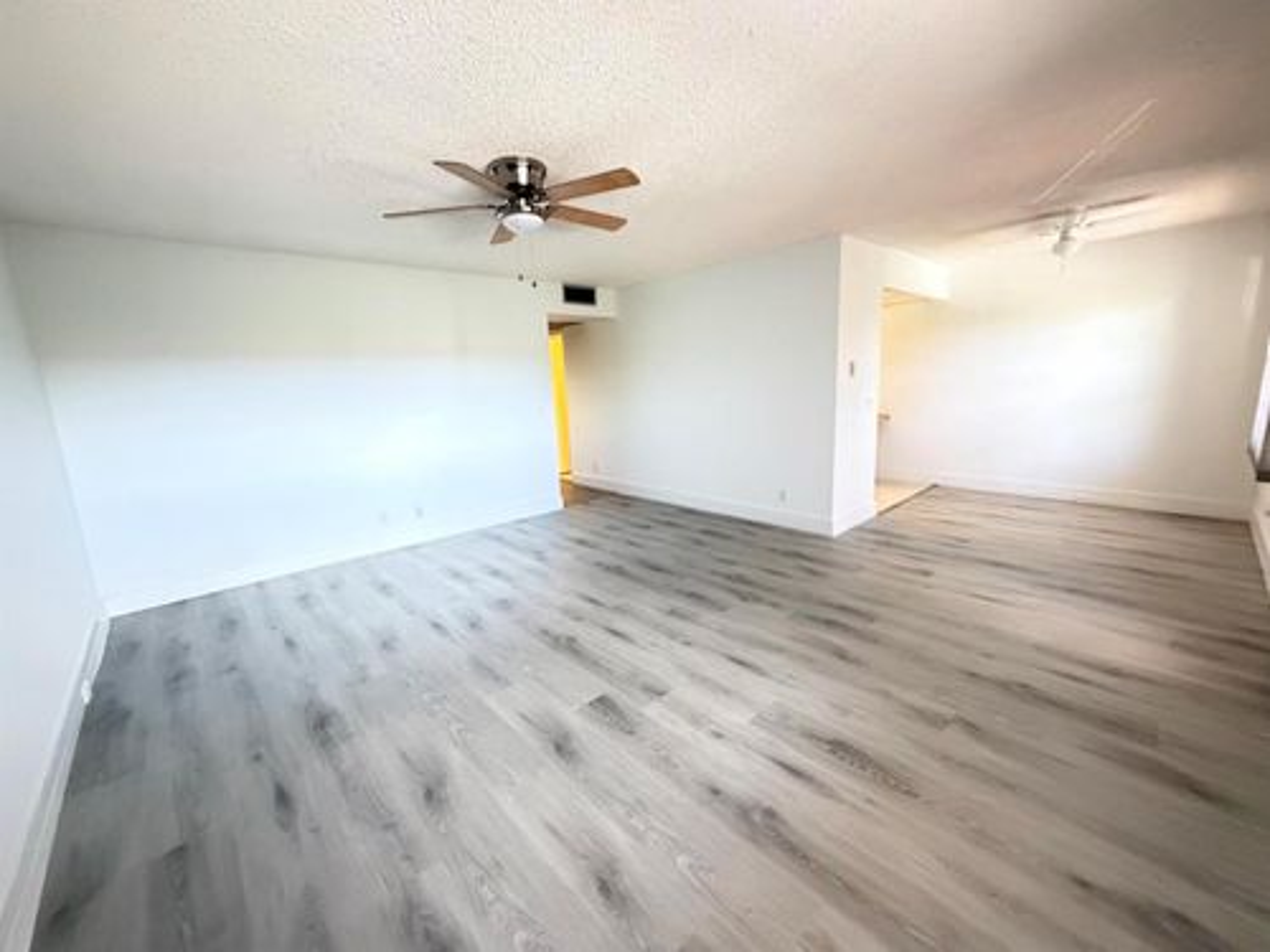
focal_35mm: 14
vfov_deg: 85.7
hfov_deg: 102.1
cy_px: 476
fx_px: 514
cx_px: 635
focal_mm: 2.22
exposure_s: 1/60
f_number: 2.2
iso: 800
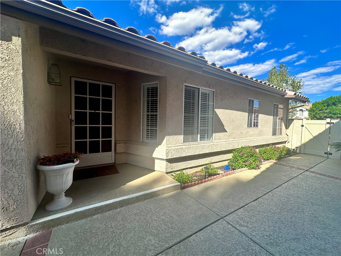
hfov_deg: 102.1
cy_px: 128
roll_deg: -1.3
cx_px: 170
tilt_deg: -2.5
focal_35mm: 14
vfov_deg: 85.7
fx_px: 138
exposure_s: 1/1261
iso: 50
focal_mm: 2.22
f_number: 2.2
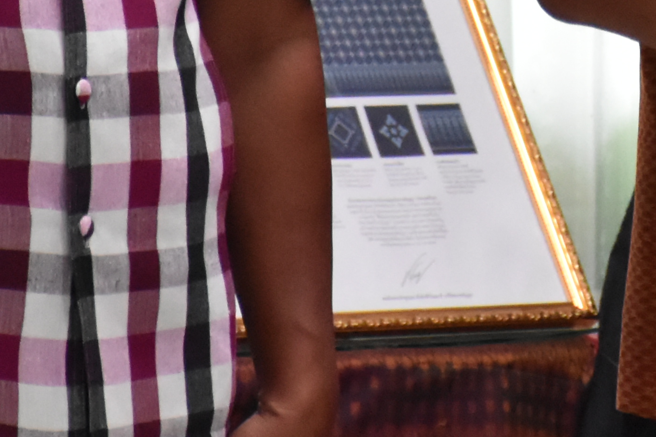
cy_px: -480
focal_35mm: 677
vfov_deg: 2.0
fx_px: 12335
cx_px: 641
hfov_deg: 3.0
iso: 3200
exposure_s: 1/125
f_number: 5.6
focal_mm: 105
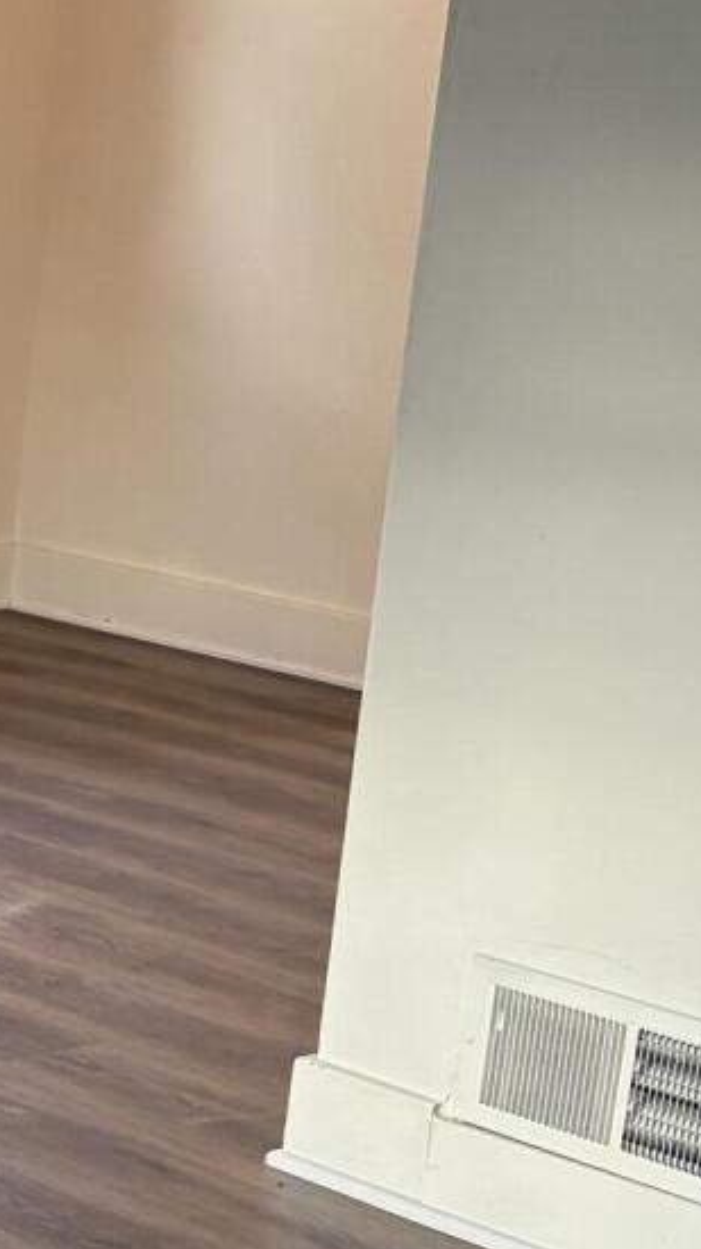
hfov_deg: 10.3
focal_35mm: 103
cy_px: 831
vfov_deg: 20.7
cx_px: -926
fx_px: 3407
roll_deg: -2.3
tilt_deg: -13.9
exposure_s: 1/60
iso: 125
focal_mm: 5.96
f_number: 1.6
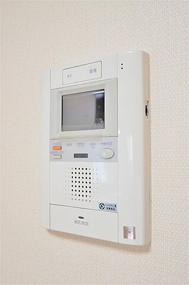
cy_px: 142
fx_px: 284
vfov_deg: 53.2
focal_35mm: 36
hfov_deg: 36.8
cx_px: 94
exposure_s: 1/40
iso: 200
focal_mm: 24
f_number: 4.5
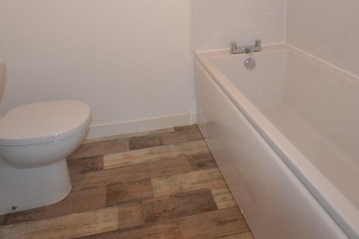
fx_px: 279
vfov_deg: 42.4
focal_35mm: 28
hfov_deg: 65.5
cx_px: 182
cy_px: 23
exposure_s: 1/60
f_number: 4
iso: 900
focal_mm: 10
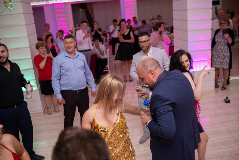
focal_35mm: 35
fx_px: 232
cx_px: 120
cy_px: 80
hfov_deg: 54.4
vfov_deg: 37.9
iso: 1600
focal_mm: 23
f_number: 2.2
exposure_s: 1/125
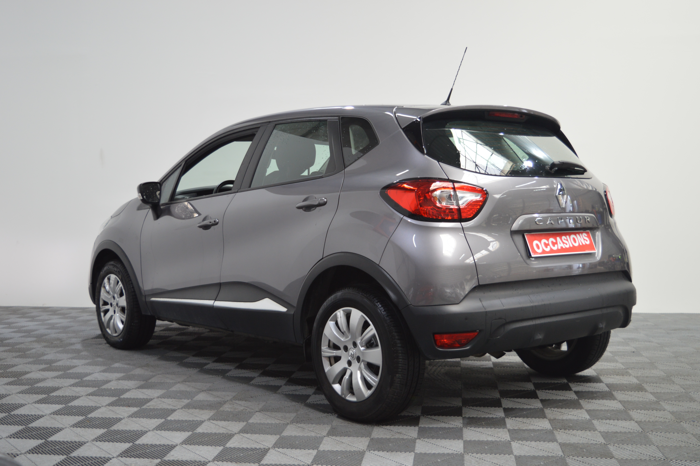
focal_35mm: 42
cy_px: 233
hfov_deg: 46.4
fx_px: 816
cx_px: 350
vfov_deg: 31.8
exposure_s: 1/50
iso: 400
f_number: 4.2
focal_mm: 28
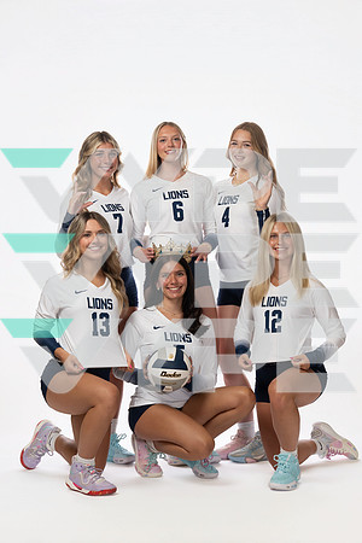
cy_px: 272
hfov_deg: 22.3
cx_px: 181
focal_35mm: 61
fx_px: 920
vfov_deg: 32.9
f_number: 8
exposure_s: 1/250
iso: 640
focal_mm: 61
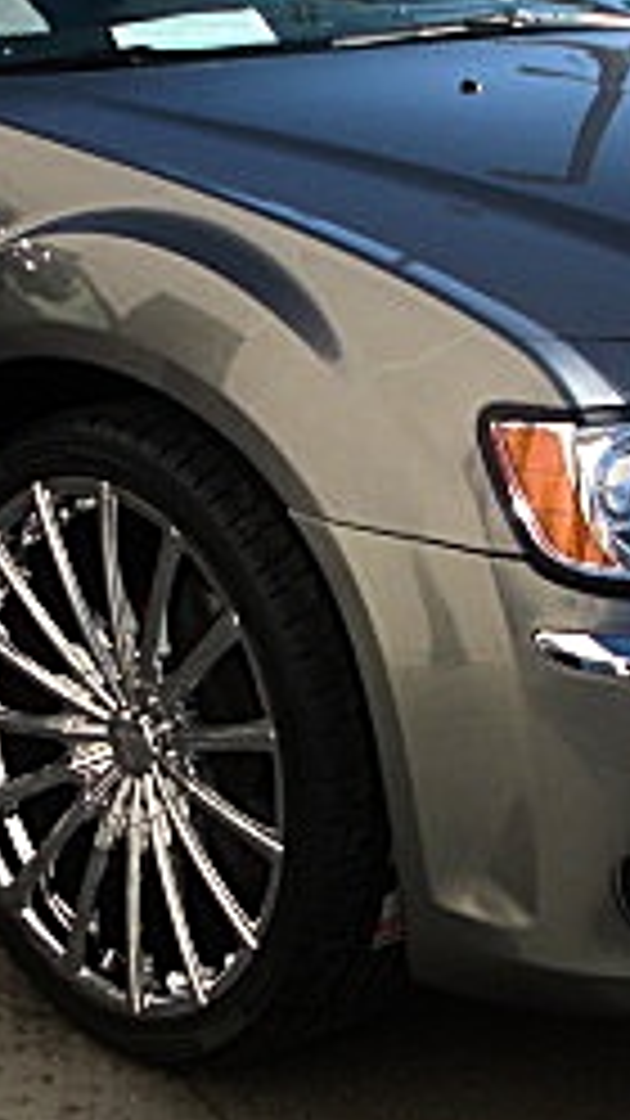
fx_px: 3001
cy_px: 418
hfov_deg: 11.9
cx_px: 130
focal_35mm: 101
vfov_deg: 21.1
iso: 50
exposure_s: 1/500
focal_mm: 6.3
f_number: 2.8
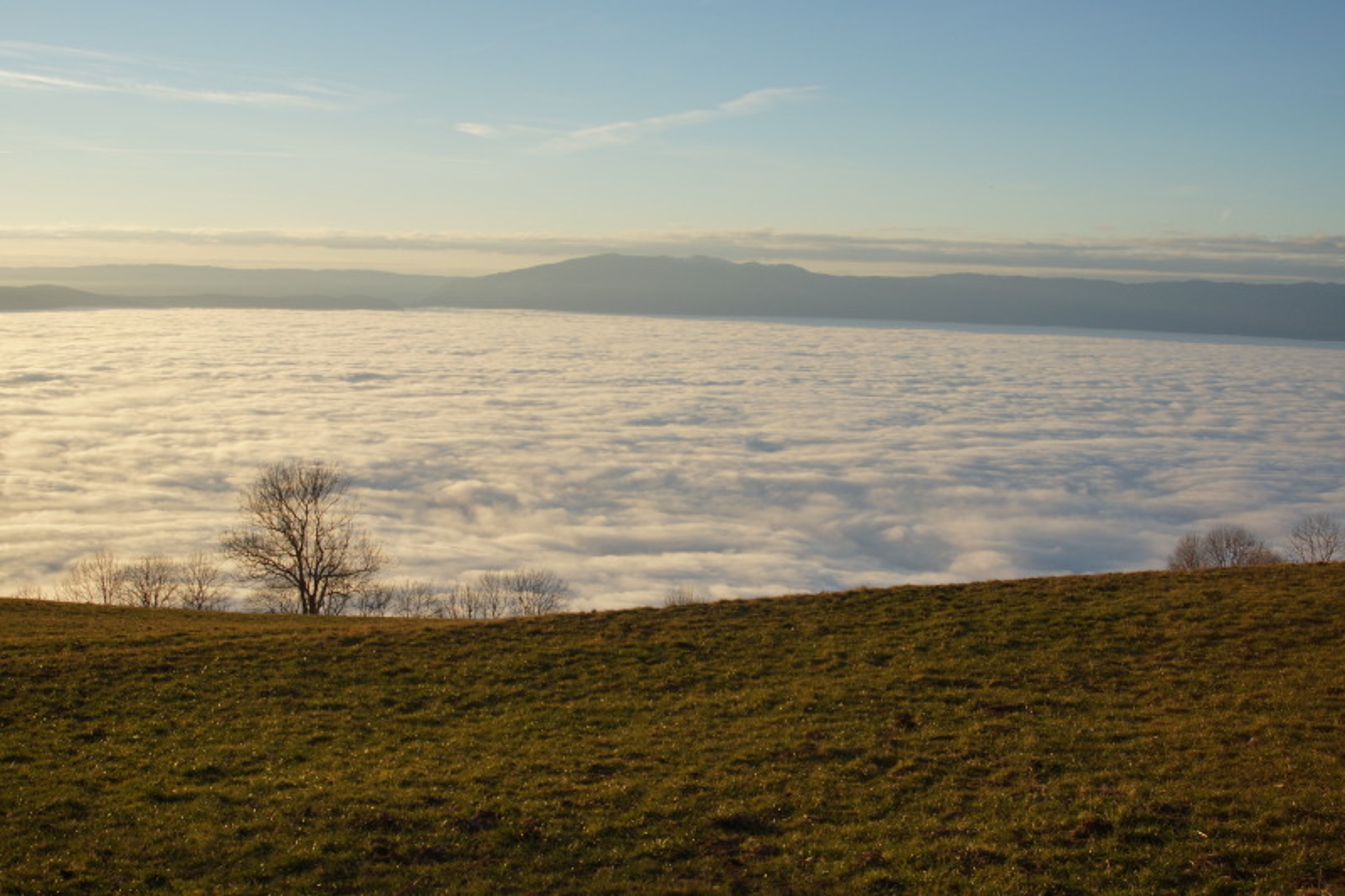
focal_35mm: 42
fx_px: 1569
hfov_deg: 46.4
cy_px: 448
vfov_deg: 31.9
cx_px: 672
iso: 200
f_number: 8
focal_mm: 28
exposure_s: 1/400
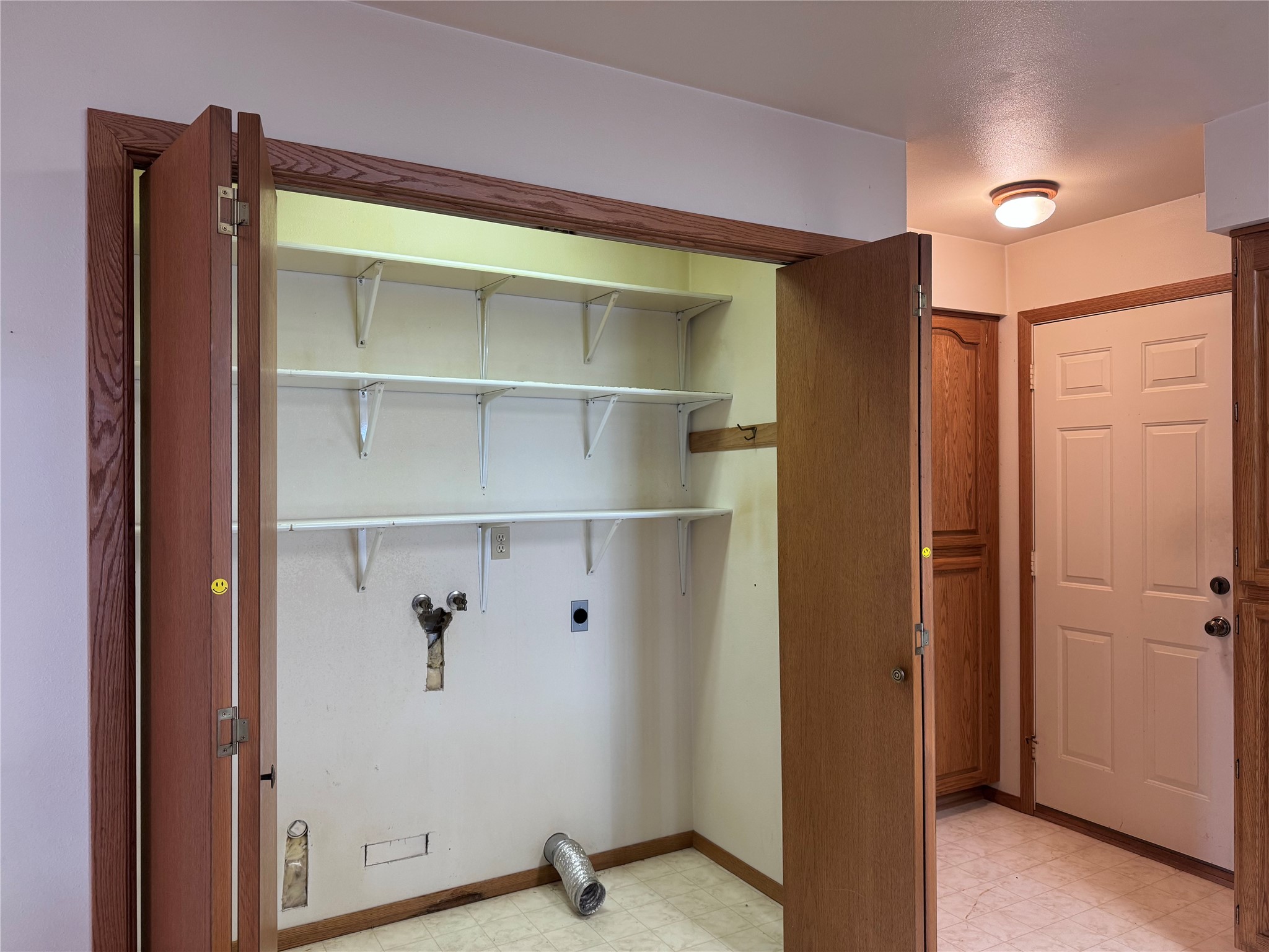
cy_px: 476
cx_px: 634
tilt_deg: -0.8
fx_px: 880
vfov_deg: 56.8
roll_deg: +0.4
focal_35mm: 24
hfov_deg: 71.6
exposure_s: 1/60
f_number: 1.78
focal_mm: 6.76
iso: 200
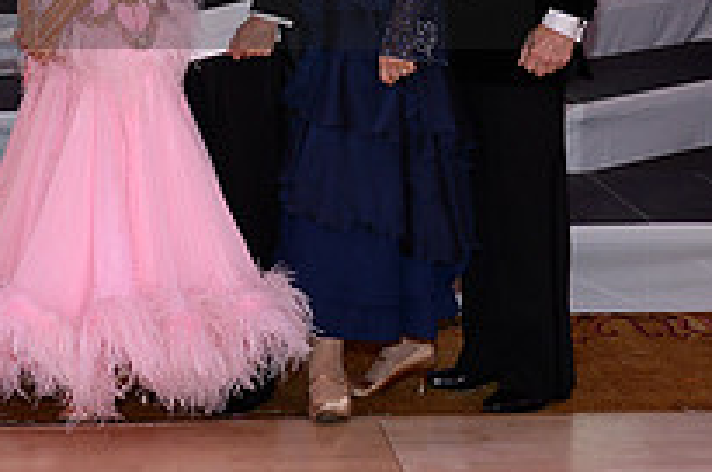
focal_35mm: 136
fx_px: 2686
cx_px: 156
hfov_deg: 15.0
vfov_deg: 9.9
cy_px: -43
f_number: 5.6
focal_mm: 48
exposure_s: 1/250
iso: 1600
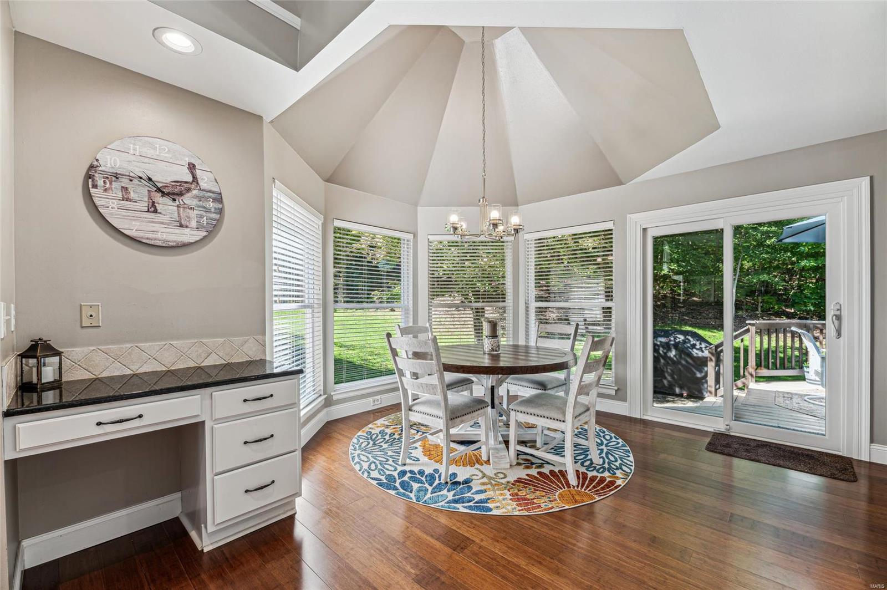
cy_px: 295
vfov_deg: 81.1
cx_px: 444
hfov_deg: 104.3
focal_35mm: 14
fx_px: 345
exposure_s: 1/30
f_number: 8
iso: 200
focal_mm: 14
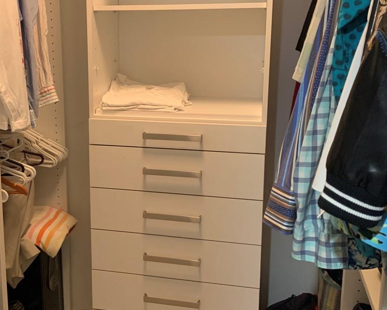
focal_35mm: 47
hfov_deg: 39.0
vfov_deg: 32.0
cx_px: 121
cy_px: 127
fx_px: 538
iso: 320
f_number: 1.8
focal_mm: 4.25
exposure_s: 1/60
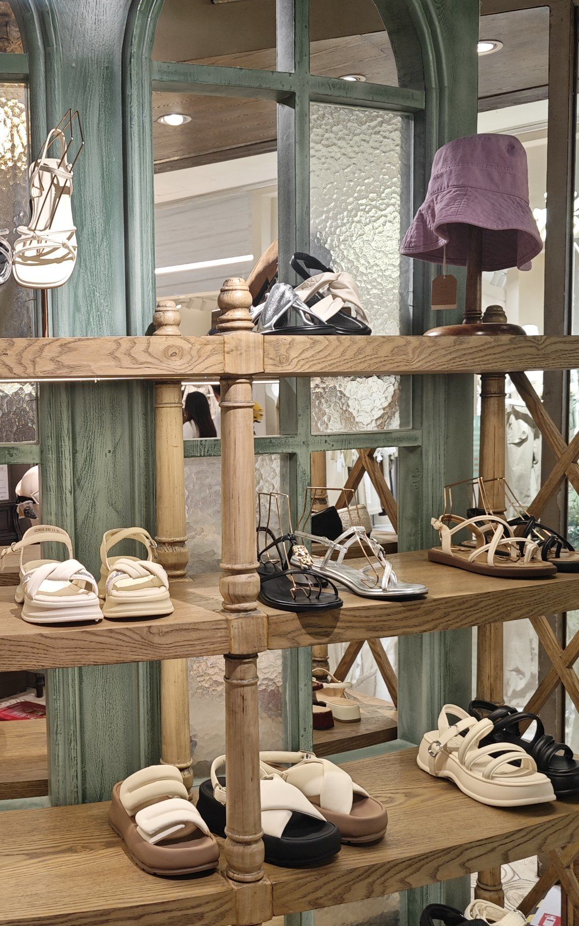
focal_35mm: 39
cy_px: 479
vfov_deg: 50.4
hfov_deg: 31.6
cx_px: 91
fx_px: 985
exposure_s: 1/100
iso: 100
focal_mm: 5.43
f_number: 1.8
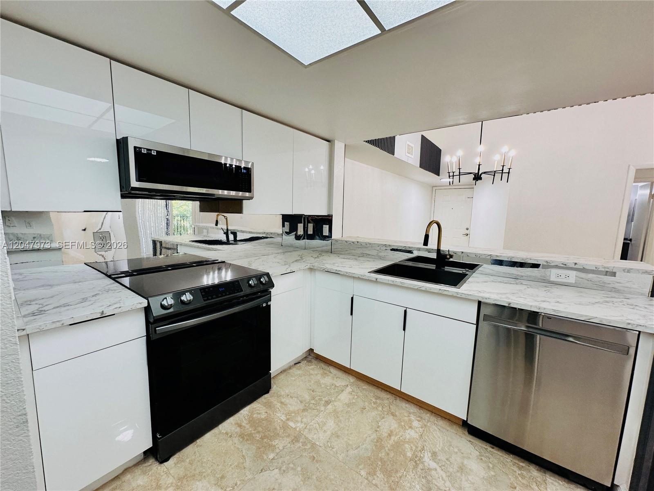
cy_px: 246
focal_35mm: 14
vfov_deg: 85.7
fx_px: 265
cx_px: 327
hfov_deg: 102.1
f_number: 2.2
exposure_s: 1/120
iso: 160
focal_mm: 2.22
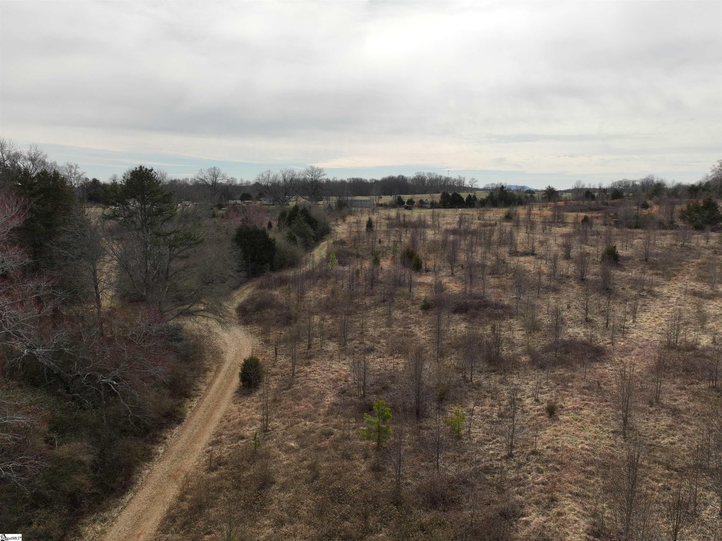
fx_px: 500
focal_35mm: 24
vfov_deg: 56.8
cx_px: 361
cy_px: 270
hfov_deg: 71.6
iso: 190
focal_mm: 12.29
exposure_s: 1/500
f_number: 2.8
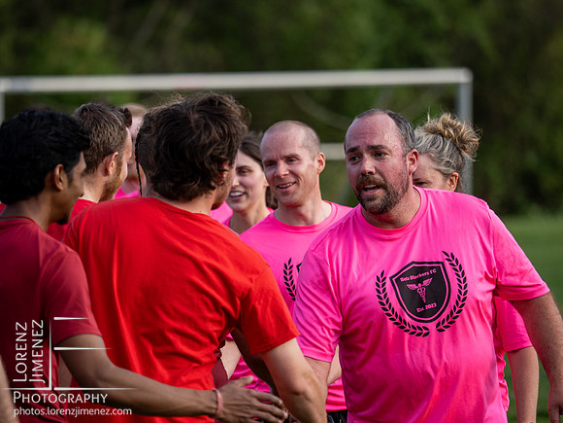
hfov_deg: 6.6
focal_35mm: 300
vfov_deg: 5.0
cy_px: 212
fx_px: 4879
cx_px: 282
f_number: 2.8
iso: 320
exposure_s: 1/1250
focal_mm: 150
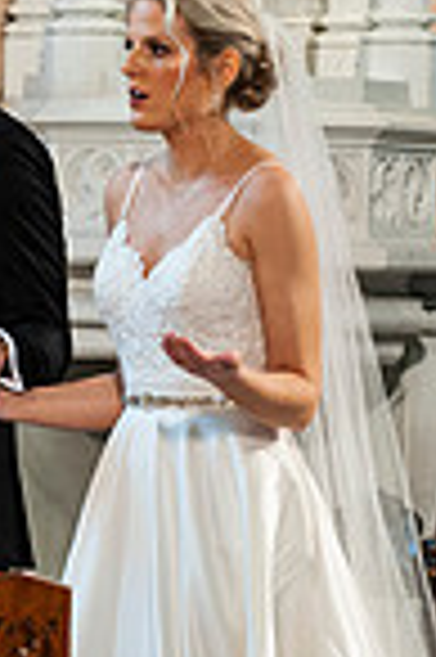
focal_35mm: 461
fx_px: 8394
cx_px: 70
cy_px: 292
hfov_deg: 3.0
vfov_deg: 4.5
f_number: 2.8
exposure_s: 1/160
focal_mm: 150
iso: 1600
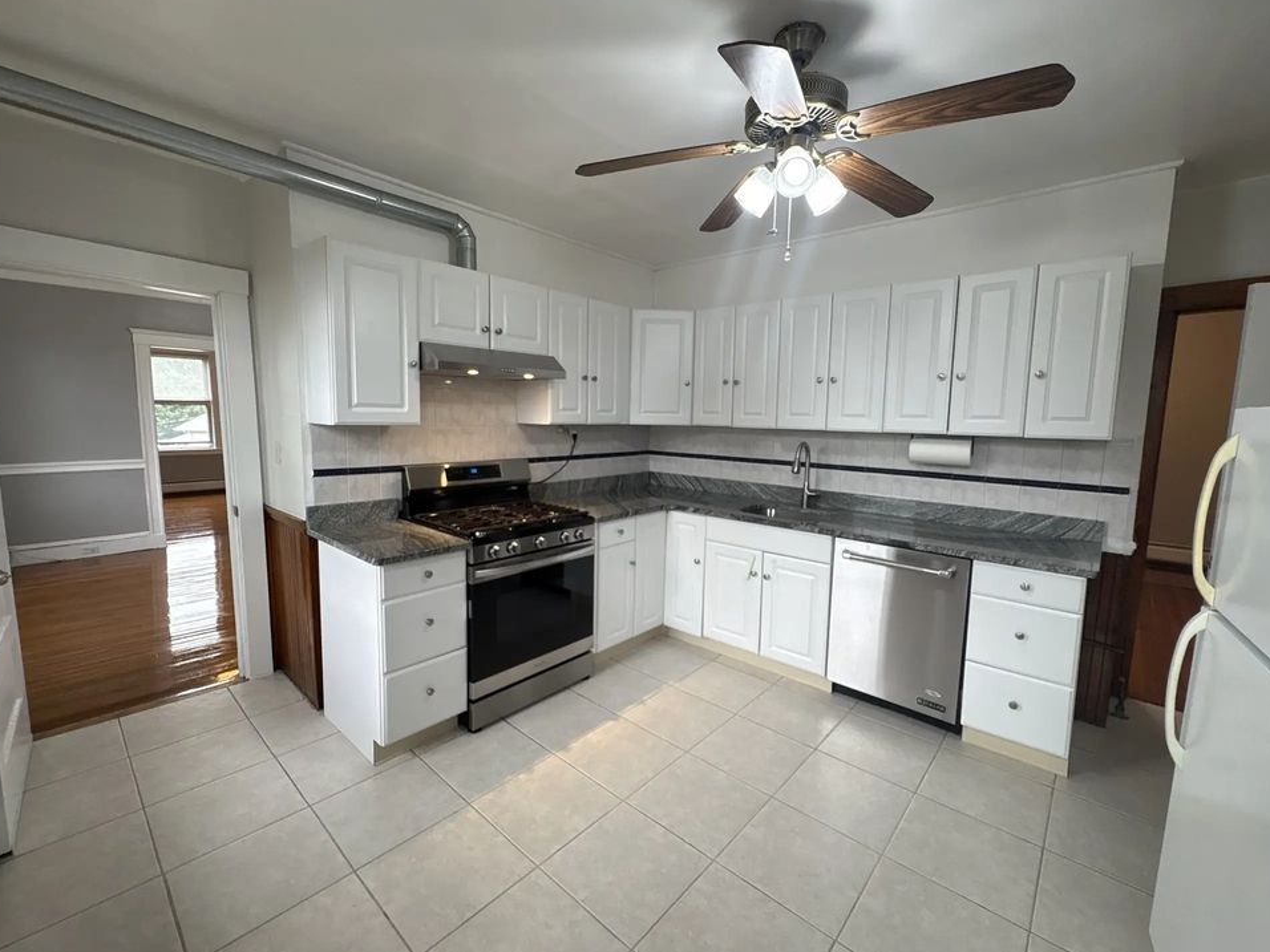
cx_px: 639
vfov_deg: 81.7
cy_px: 473
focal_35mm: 15
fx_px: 550
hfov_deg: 98.2
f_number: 2.2
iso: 125
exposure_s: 1/120
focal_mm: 2.22
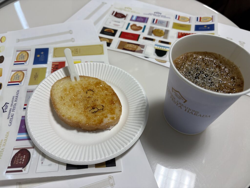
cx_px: 125
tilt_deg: -51.8
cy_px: 94
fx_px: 188
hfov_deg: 67.3
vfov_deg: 53.1
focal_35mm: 26
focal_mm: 5.96
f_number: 1.6
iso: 50
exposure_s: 1/121
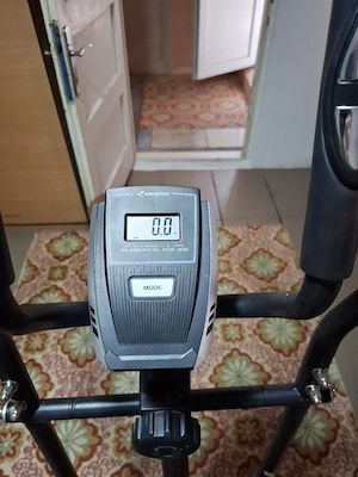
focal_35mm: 23
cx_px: 179
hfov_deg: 58.9
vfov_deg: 73.9
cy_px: 238
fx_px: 317
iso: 250
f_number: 1.8
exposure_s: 1/50
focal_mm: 5.54
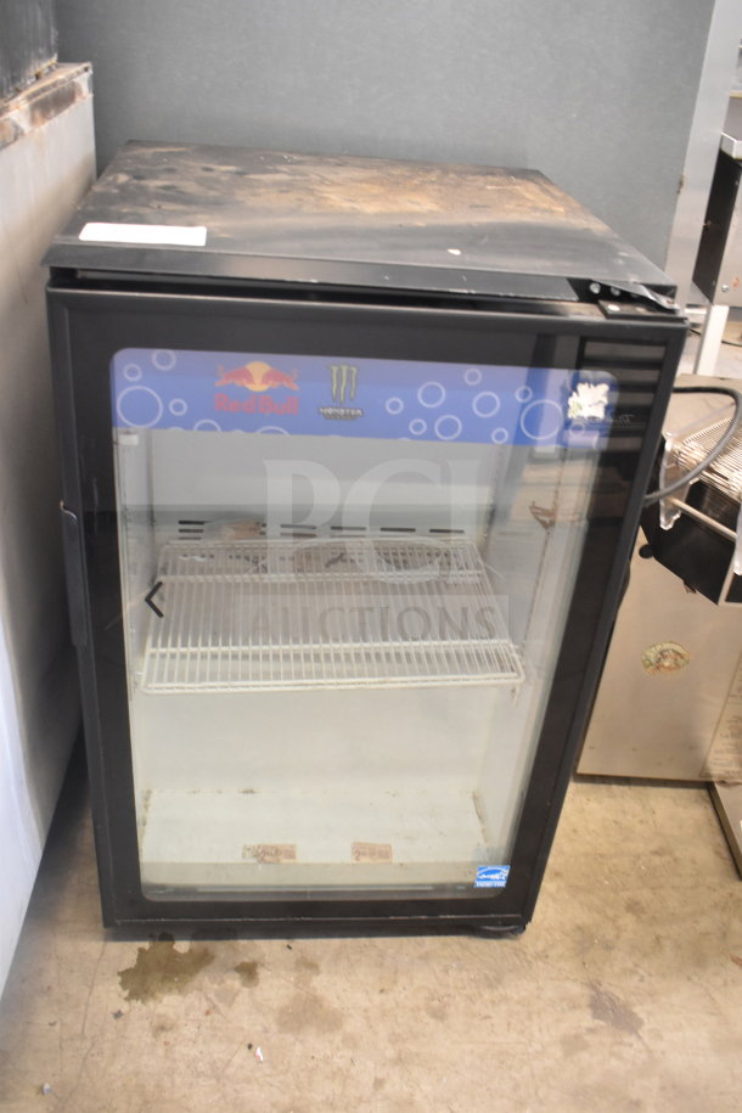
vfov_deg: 59.5
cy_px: 556
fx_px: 974
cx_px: 371
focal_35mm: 32
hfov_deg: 41.7
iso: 1800
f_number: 3.8
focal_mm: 21
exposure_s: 1/30
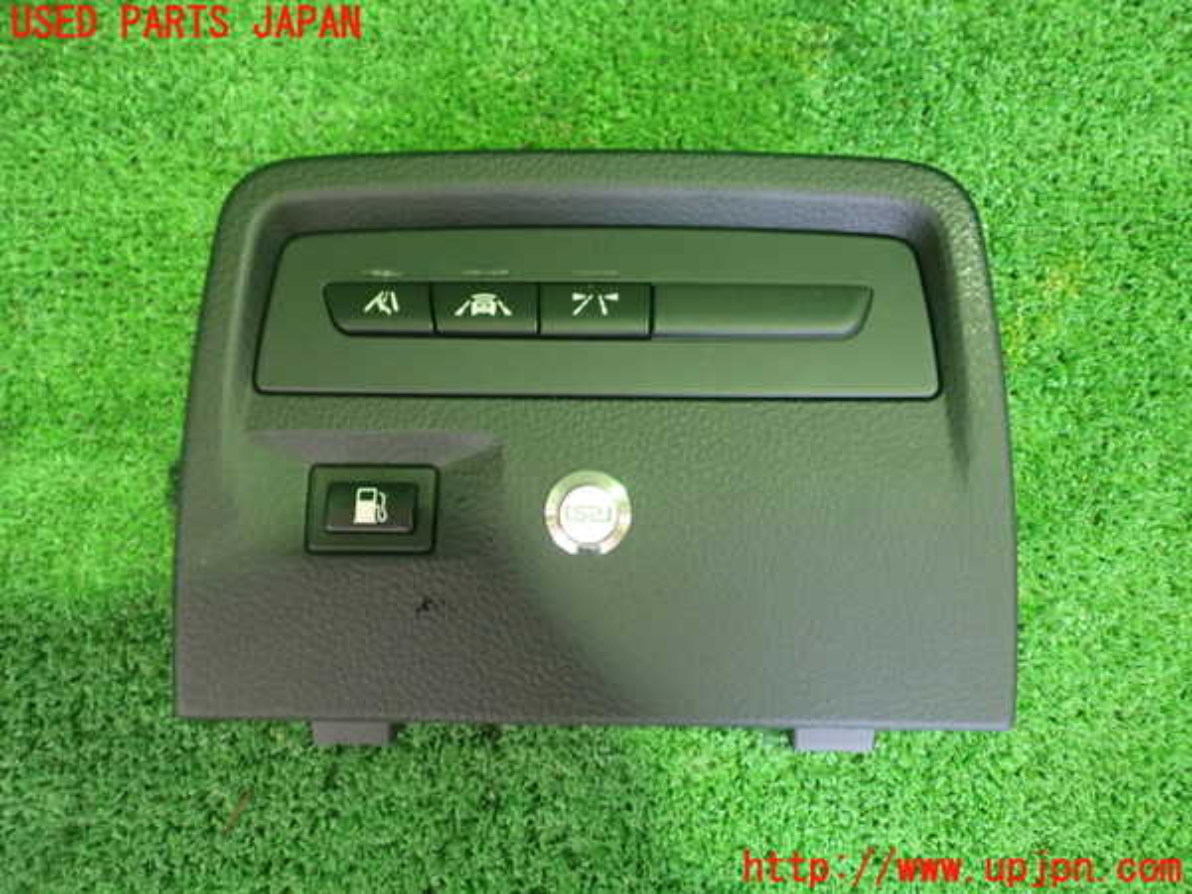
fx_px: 1102
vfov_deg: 44.2
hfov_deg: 56.8
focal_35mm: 32
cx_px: 596
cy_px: 447
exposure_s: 1/25
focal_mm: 5.79
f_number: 2.4
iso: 800
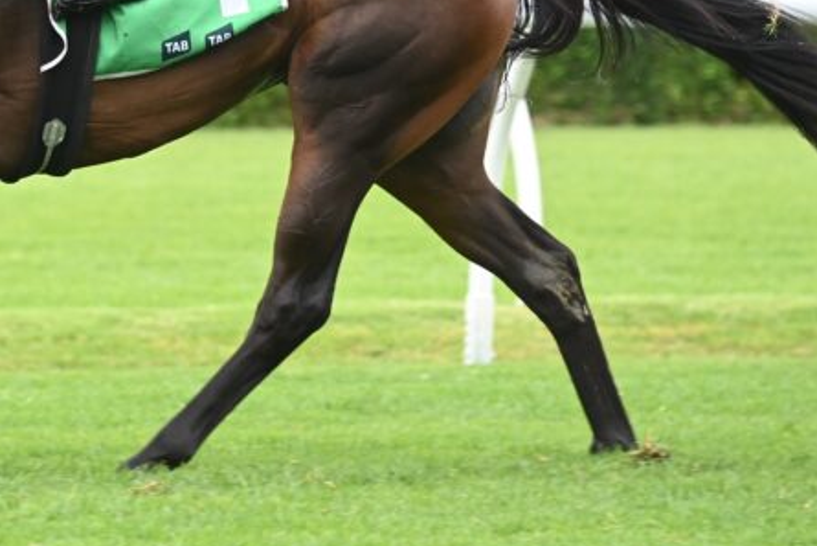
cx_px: 68
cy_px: 50
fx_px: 11169
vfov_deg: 2.8
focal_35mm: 492
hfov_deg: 4.2
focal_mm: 250
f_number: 5.6
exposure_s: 1/1250
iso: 2500
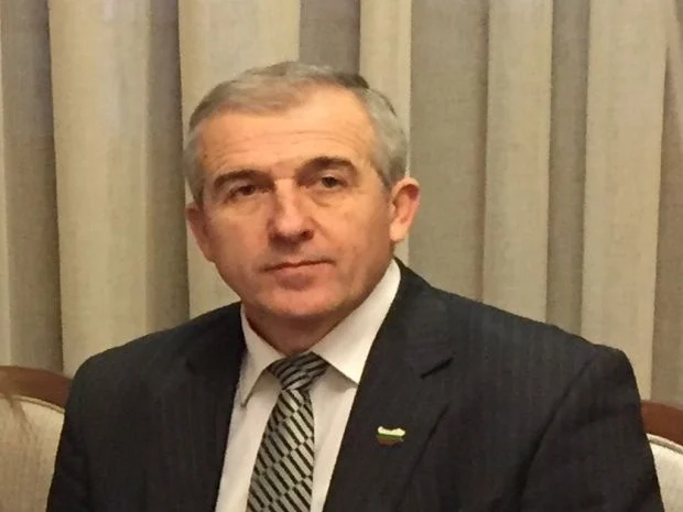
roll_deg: +3.1
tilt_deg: -12.7
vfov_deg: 48.2
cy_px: 256
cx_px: 342
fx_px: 572
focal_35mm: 29
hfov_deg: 61.7
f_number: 2.2
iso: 250
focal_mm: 4.15
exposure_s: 1/20
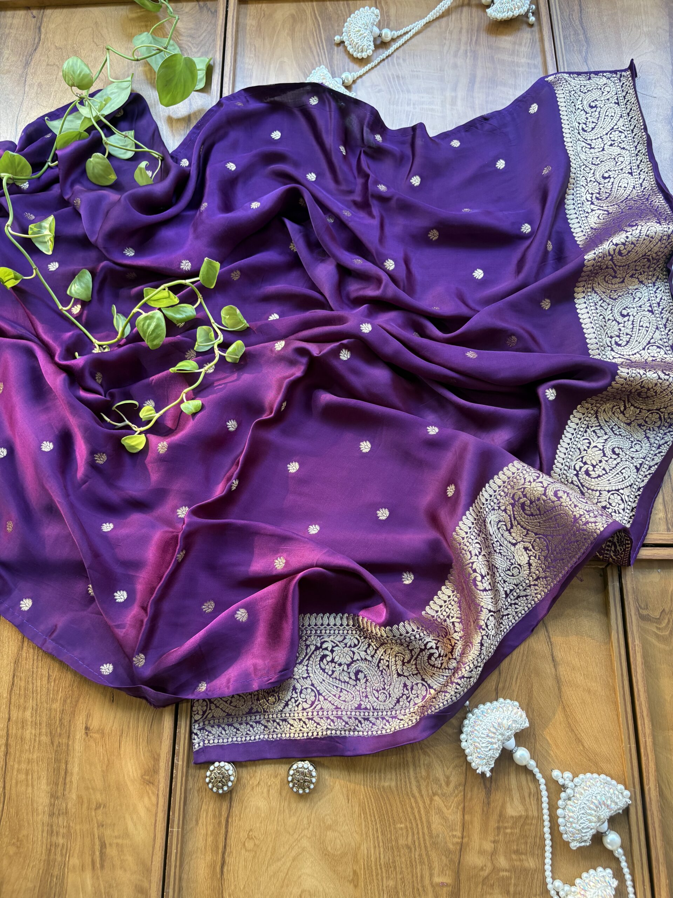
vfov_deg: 67.3
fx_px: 674
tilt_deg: -71.3
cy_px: 449
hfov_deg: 53.1
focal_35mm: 26
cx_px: 336
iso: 125
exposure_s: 1/99
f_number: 1.6
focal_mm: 5.96
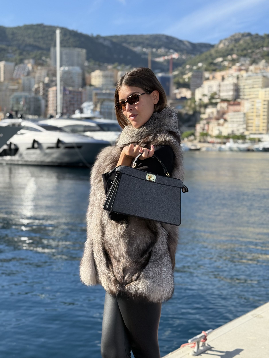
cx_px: 134
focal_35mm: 48
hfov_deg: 30.3
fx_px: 497
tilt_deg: -2.3
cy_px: 179
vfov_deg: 39.7
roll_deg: -1.2
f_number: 1.78
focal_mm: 6.76
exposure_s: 1/3096
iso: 80
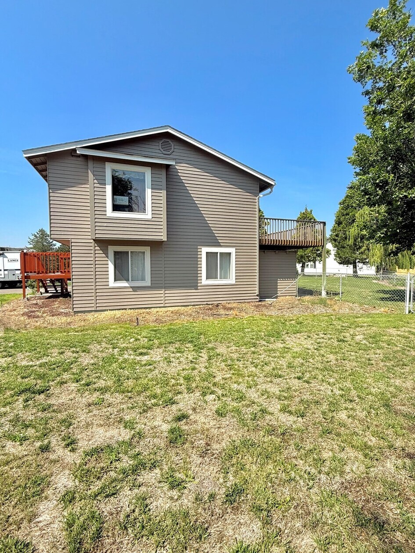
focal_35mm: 16
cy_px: 281
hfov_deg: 78.1
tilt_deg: -1.9
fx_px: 256
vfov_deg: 94.5
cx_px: 202
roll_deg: -0.1
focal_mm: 2.22
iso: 50
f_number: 2.2
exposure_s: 1/1698
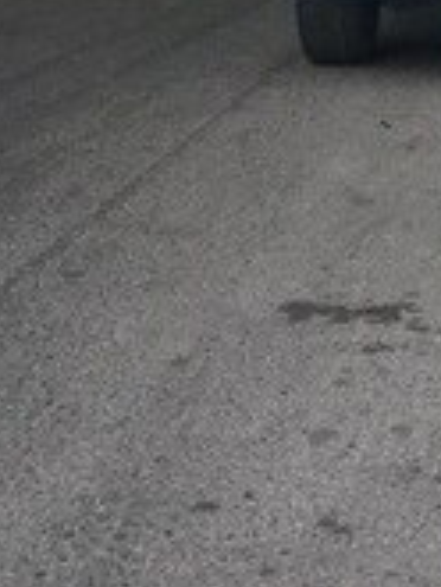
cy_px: -135
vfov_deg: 20.8
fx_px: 1476
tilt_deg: -2.8
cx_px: 523
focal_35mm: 87
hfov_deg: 16.3
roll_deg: +0.6
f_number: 2.2
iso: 160
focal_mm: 4.15
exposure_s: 1/33
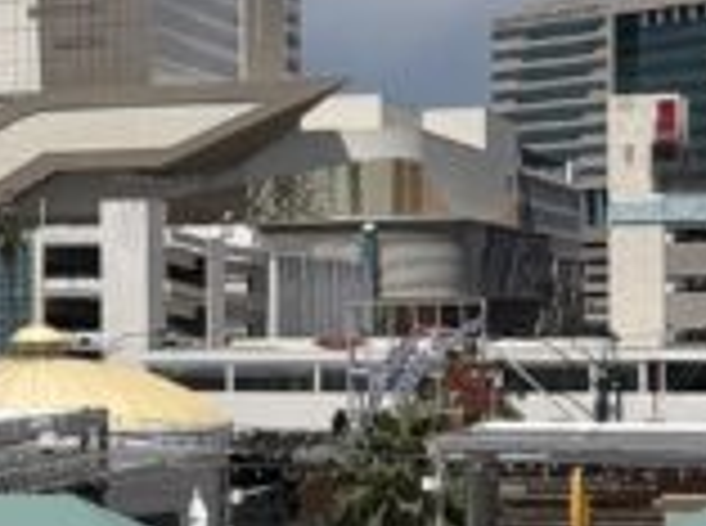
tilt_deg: +0.1
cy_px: 319
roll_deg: +0.4
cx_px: -630
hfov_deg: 11.5
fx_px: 3195
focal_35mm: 157
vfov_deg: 9.4
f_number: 1.78
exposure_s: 1/6173
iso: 80
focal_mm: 6.76
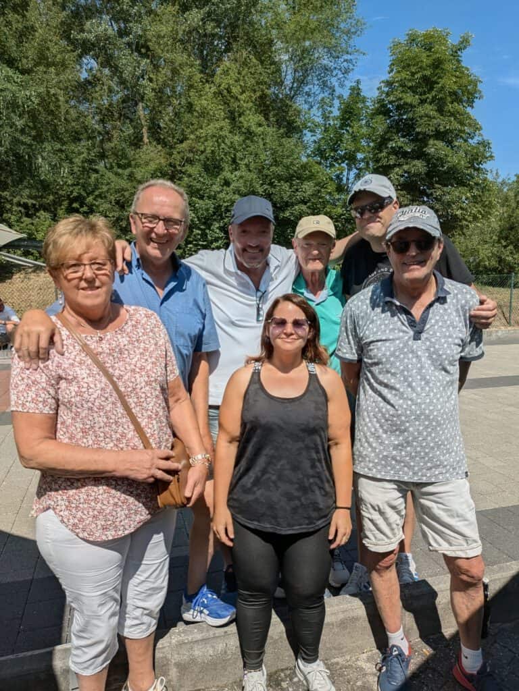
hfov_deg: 56.8
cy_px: 346
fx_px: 480
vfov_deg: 71.6
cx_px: 260
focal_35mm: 24
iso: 26
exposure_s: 1/17544
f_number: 1.7
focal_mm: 4.53
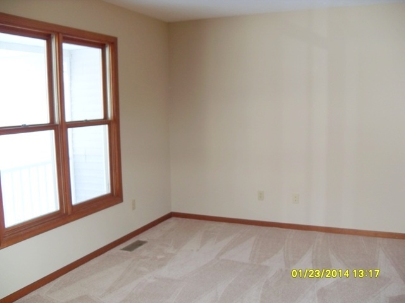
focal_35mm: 34
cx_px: 202
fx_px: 398
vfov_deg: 41.8
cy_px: 152
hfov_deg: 54.0
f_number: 2.8
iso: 160
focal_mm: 6.3
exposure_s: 1/45
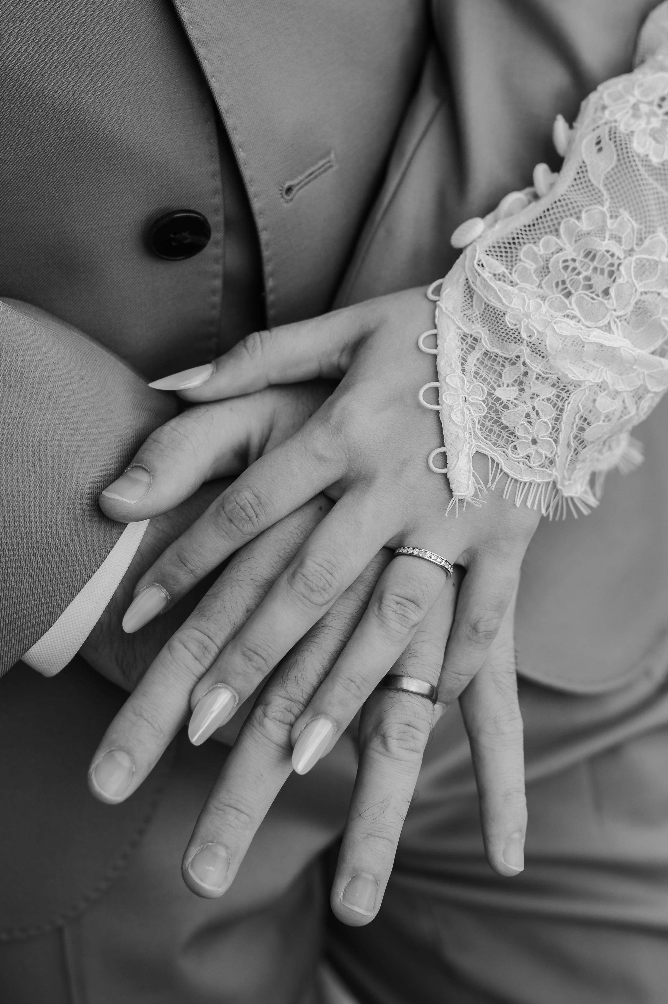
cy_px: 516
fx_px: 1477
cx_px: 324
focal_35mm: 53
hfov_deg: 25.5
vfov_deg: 37.5
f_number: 2.8
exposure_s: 1/640
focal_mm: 50
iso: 160
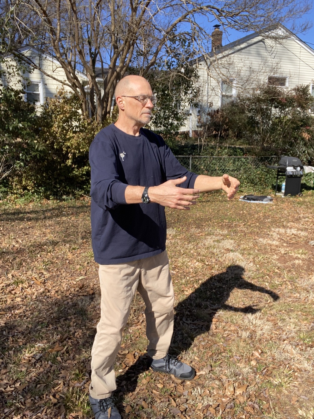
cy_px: 210
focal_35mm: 30
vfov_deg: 60.0
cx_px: 157
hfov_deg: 46.8
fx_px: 363
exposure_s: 1/900
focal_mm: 2.71
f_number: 2.2
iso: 25
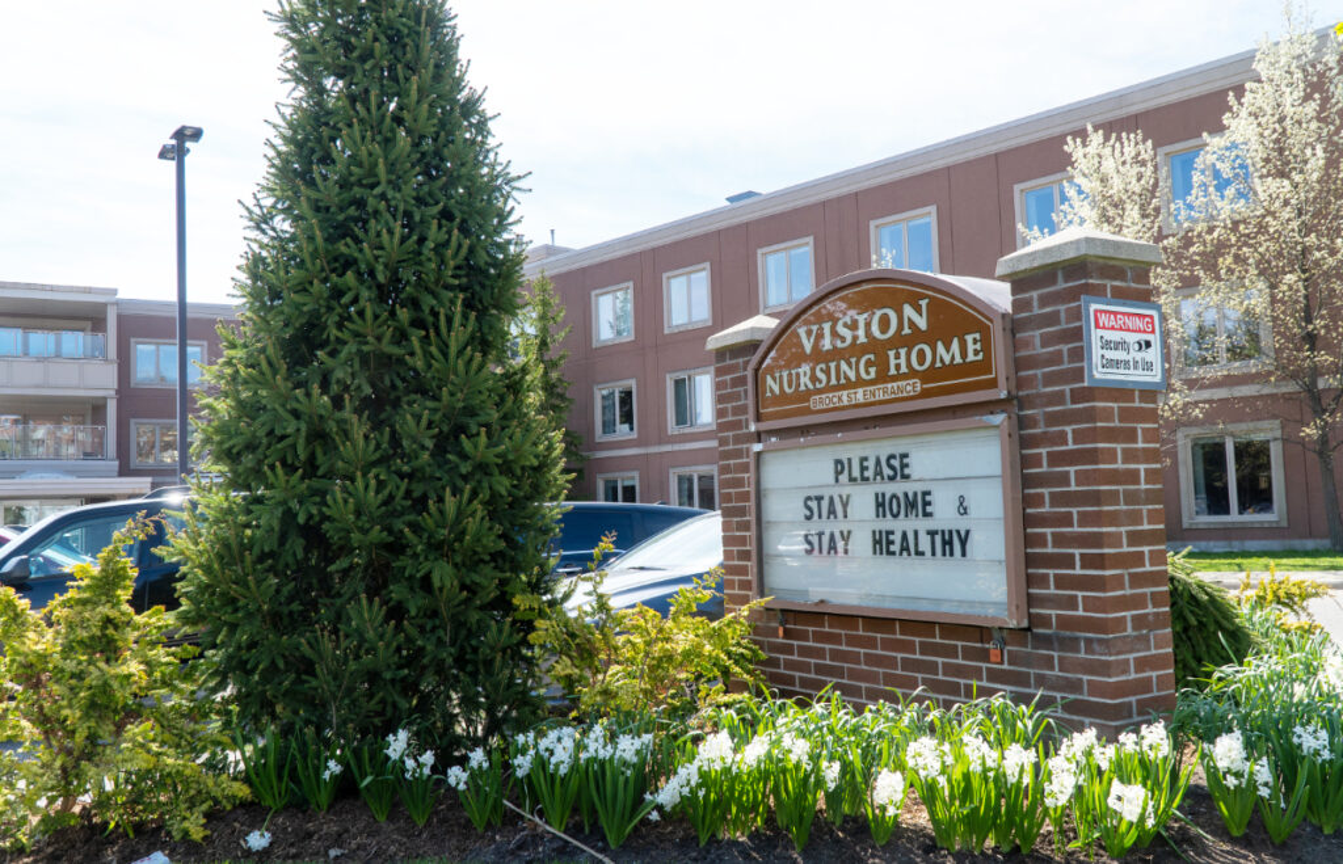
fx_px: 1078
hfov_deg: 63.8
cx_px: 666
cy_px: 425
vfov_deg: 43.7
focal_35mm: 29
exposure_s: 1/320
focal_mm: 18
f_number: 6.3
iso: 160
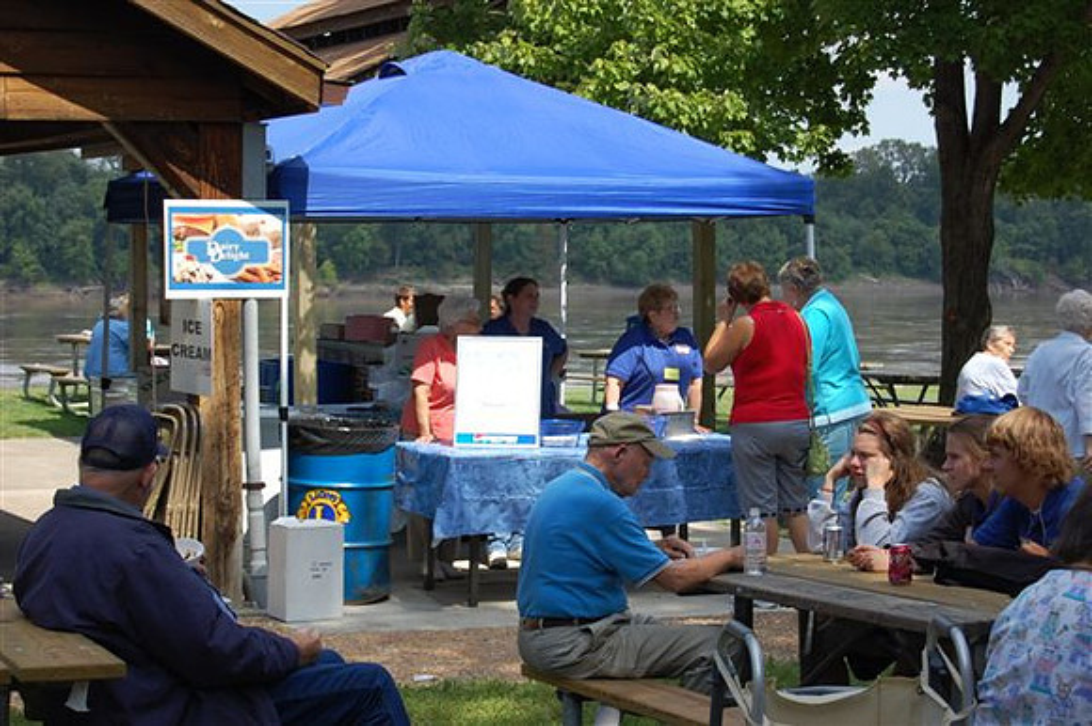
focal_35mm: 82
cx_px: 546
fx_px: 2501
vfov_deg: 16.5
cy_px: 363
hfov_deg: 24.6
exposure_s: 1/320
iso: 200
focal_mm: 55
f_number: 9
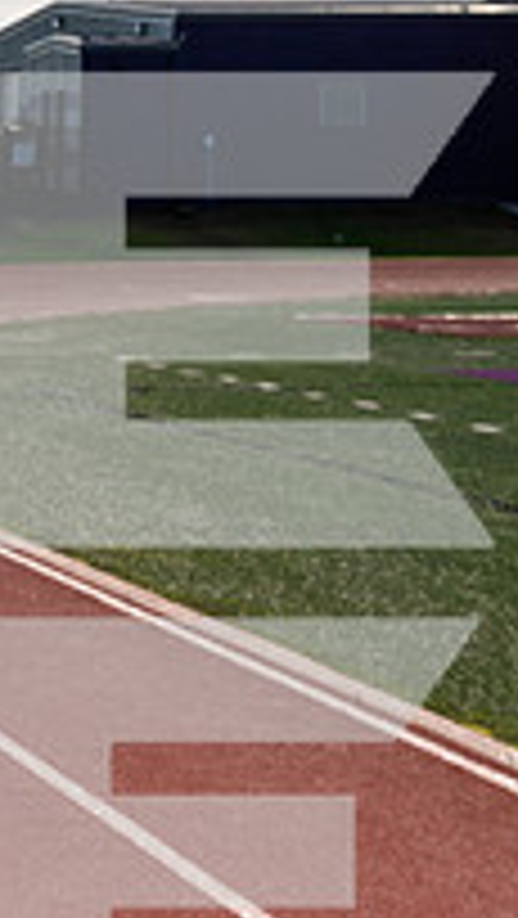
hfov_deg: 8.6
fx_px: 3194
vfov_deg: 16.3
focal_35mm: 131
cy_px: 313
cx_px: -653
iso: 100
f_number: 8
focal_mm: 44
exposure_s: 1/250
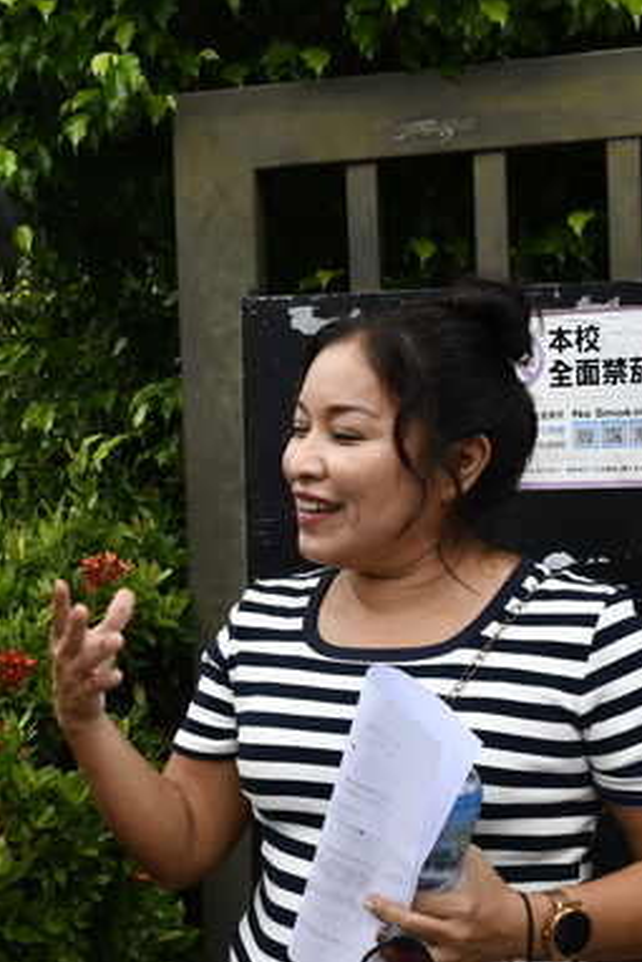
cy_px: 482
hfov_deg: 20.3
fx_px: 1764
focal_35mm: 66
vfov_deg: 30.5
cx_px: 73
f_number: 8
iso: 180
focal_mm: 24
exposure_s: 1/250
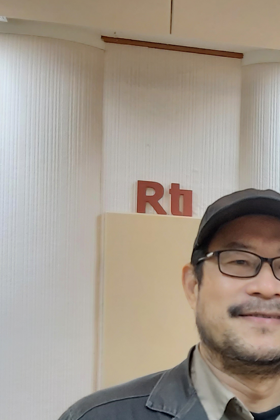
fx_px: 770
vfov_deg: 29.5
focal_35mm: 66
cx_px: 378
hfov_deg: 18.9
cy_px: 361
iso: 200
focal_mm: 3.92
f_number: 1.7
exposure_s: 1/40
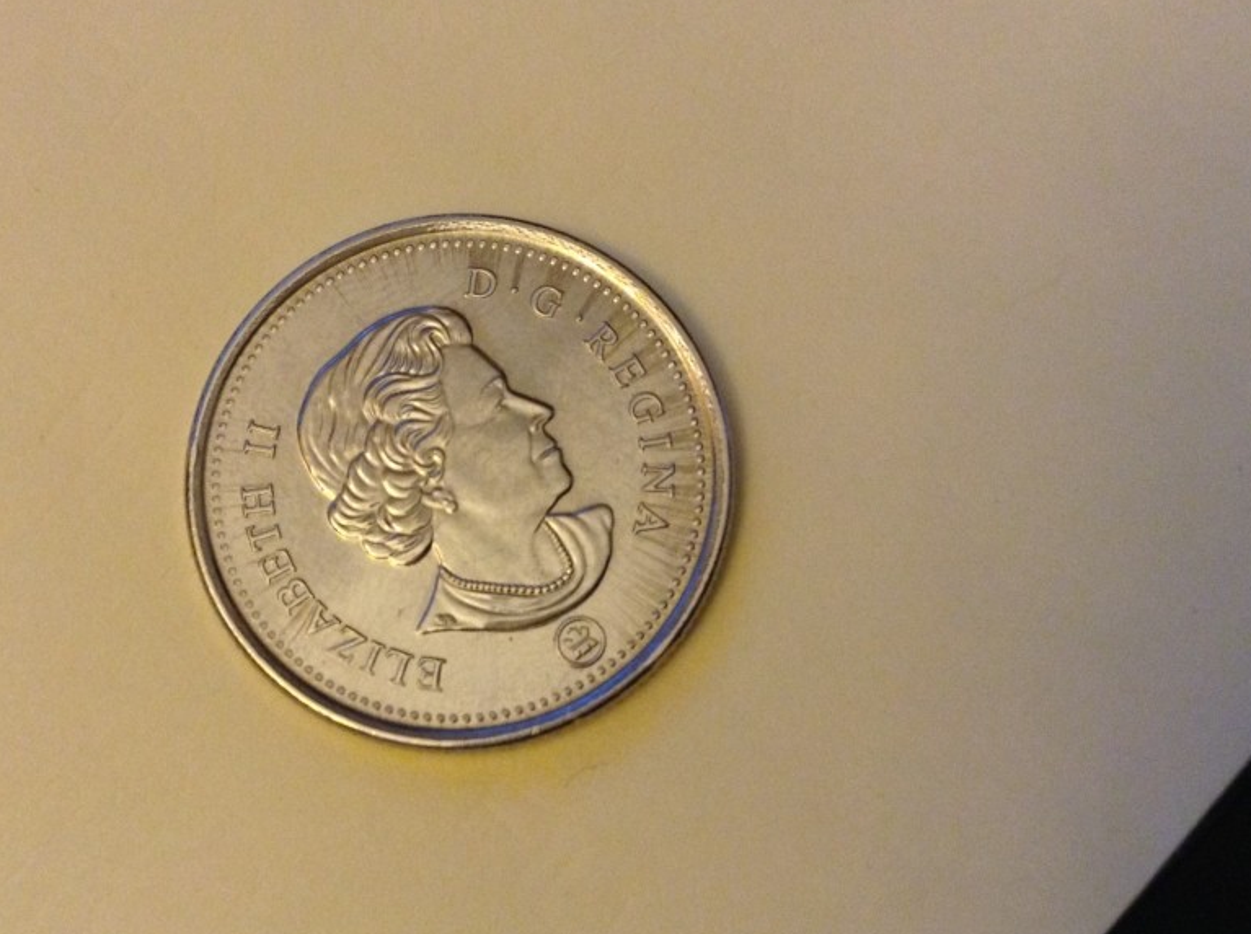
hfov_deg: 43.6
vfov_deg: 33.5
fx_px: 1552
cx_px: 473
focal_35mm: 43
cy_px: 459
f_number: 2.4
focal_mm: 3.3
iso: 160
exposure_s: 1/24
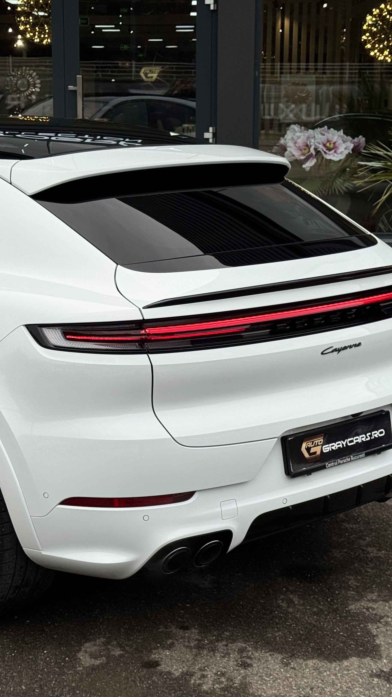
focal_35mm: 70
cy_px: 348
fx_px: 1294
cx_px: 159
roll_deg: +0.4
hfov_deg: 17.2
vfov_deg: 30.2
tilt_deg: -11.6
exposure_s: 1/995
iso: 64
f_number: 1.78
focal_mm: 6.76
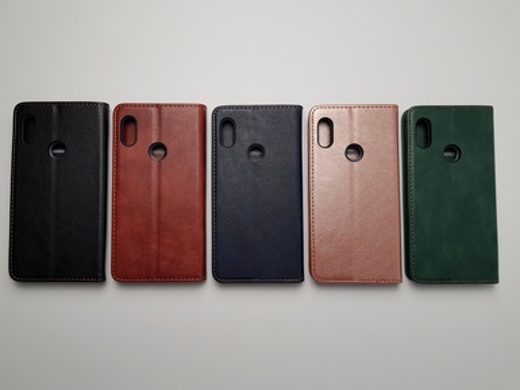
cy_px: 189
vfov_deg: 51.4
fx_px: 406
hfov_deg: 65.3
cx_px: 253
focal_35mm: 27
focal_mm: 4.2
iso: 50
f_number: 1.7
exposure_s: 1/60
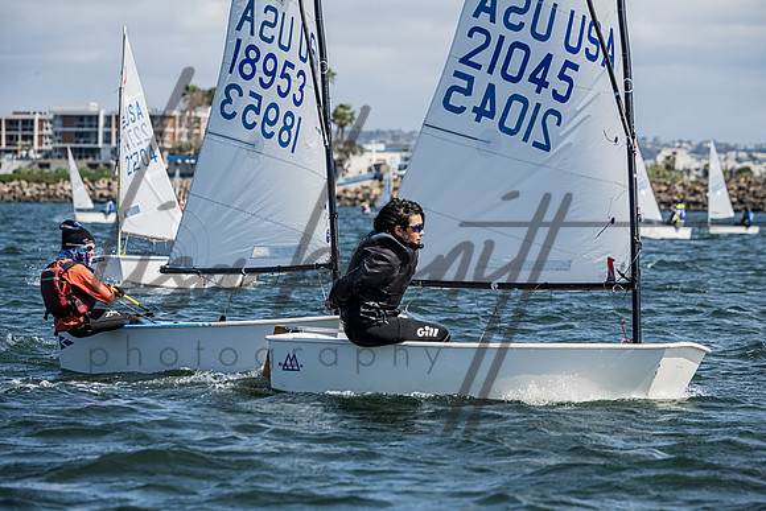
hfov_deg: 9.8
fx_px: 4469
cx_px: 383
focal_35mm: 210
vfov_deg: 6.5
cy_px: 256
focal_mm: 210
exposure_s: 1/1000
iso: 320
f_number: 8
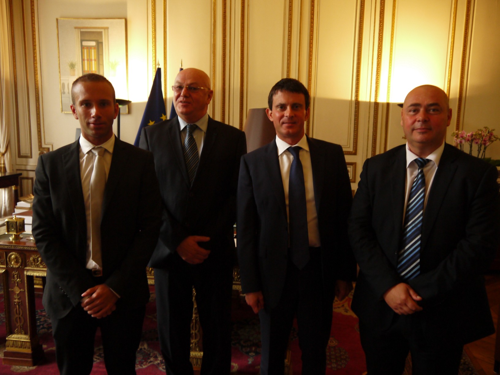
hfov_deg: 60.0
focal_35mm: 30
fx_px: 433
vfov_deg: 46.8
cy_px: 188
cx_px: 250
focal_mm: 15
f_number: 3.6
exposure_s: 1/60
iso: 800
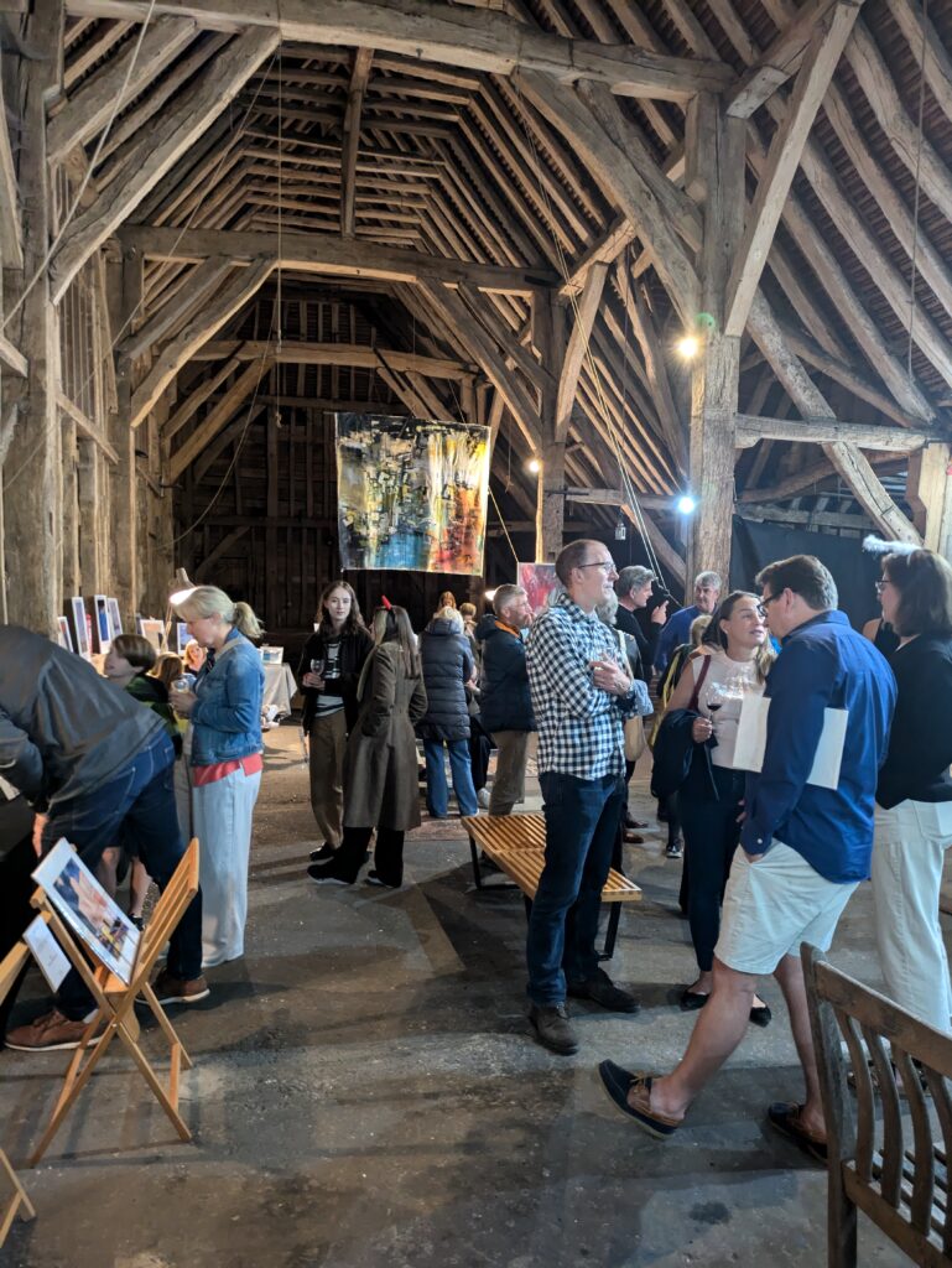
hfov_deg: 54.9
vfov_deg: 69.4
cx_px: 476
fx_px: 916
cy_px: 634
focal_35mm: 25
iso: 684
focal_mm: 5.43
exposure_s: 1/25
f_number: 1.89
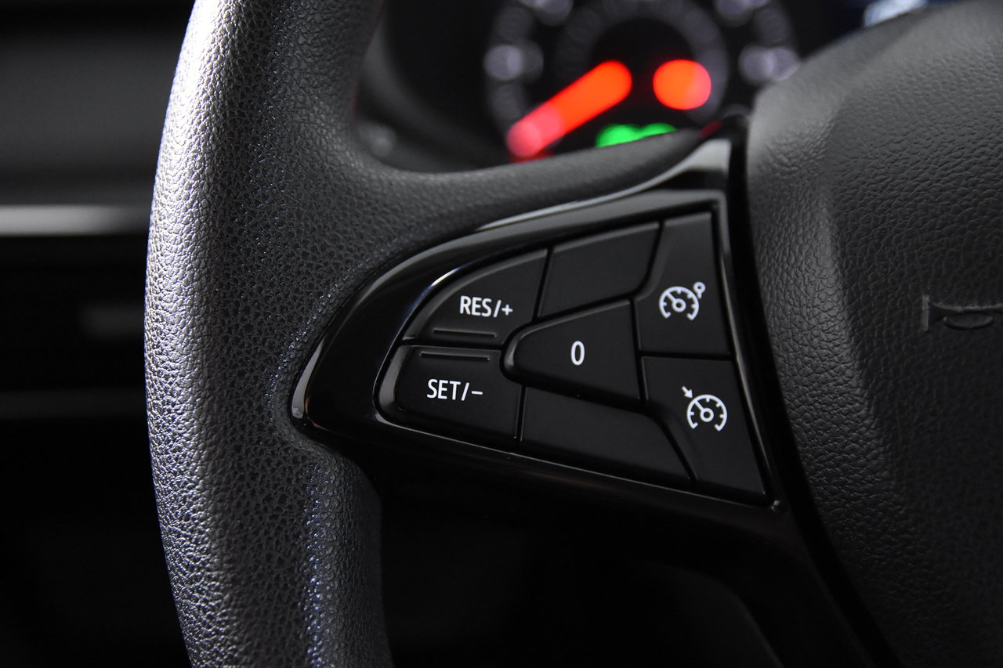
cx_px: 502
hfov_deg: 35.1
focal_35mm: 57
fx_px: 1588
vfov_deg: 23.8
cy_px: 334
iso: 4500
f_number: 3.5
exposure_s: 1/60
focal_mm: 38
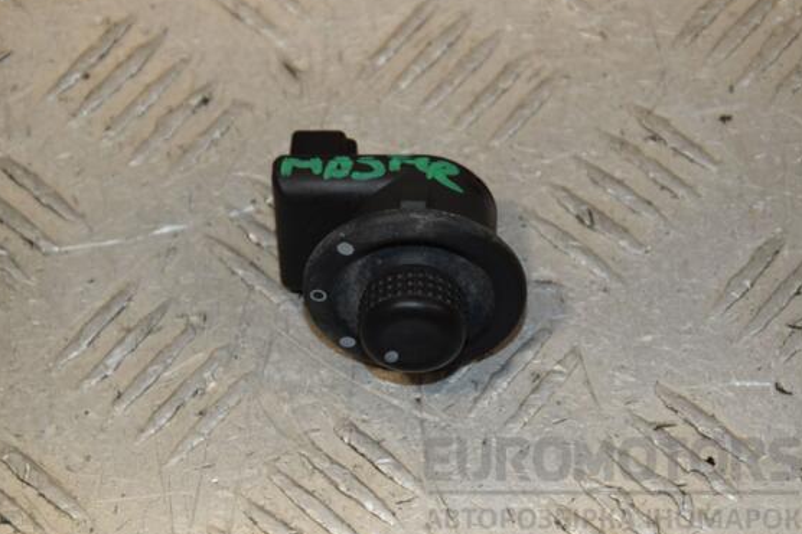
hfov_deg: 13.8
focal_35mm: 149
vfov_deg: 9.2
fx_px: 3317
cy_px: 267
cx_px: 397
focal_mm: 92
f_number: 8
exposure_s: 1/200
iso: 800
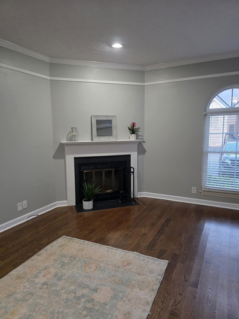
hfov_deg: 58.9
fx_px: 212
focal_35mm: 23
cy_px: 160
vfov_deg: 73.9
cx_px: 120
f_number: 1.7
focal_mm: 6.3
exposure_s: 1/120
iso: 800
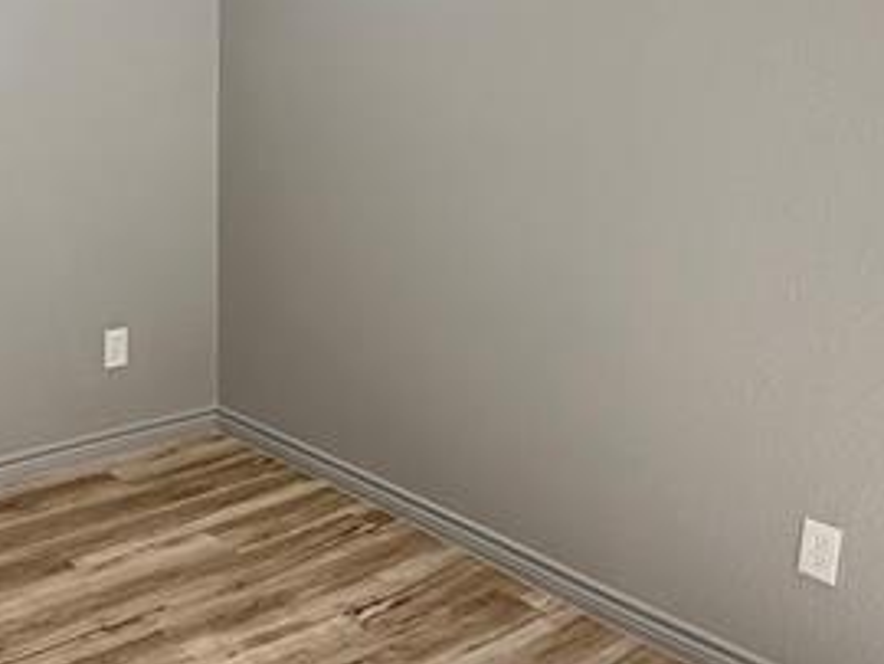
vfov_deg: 27.5
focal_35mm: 53
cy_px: 249
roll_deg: +0.3
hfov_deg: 35.0
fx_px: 1355
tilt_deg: -14.0
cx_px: 180
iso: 64
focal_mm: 2.22
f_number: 2.2
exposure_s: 1/99
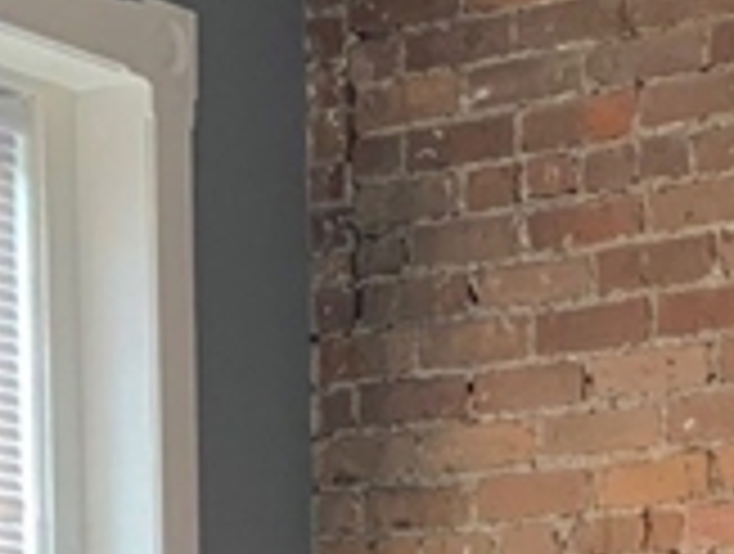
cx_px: 639
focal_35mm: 163
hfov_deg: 12.0
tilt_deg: -3.4
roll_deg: -0.3
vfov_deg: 8.6
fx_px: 3464
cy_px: 1167
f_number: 1.8
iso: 100
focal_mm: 4.25
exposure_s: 1/60
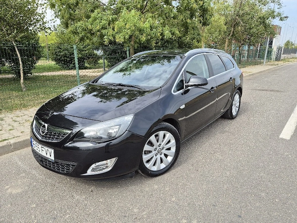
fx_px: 197
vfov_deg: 58.9
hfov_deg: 73.9
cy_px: 112
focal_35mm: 23
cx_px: 148
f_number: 1.8
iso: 25
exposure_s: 1/714
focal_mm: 5.4
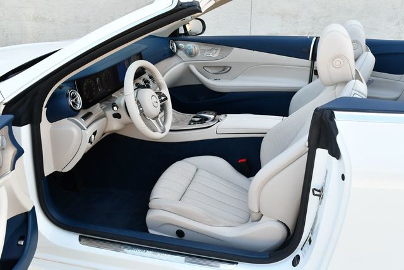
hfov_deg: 53.1
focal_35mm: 36
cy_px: 135
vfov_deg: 36.9
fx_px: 404
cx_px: 202
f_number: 5
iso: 400
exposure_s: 1/250
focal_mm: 18
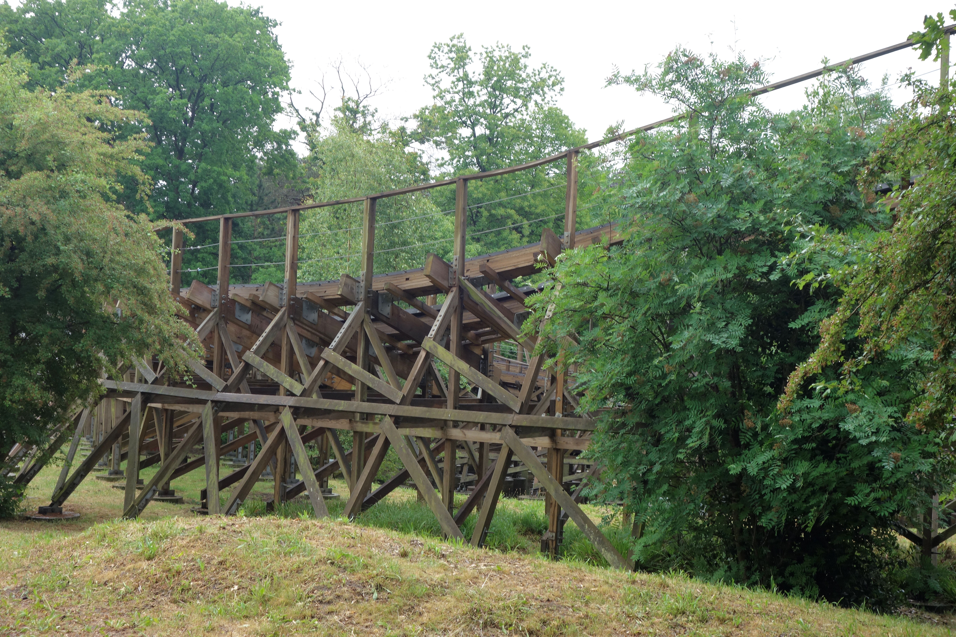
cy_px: 318
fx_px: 1354
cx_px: 478
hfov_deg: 38.9
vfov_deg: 26.5
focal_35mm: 51
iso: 250
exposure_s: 1/250
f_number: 5.6
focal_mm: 19.1
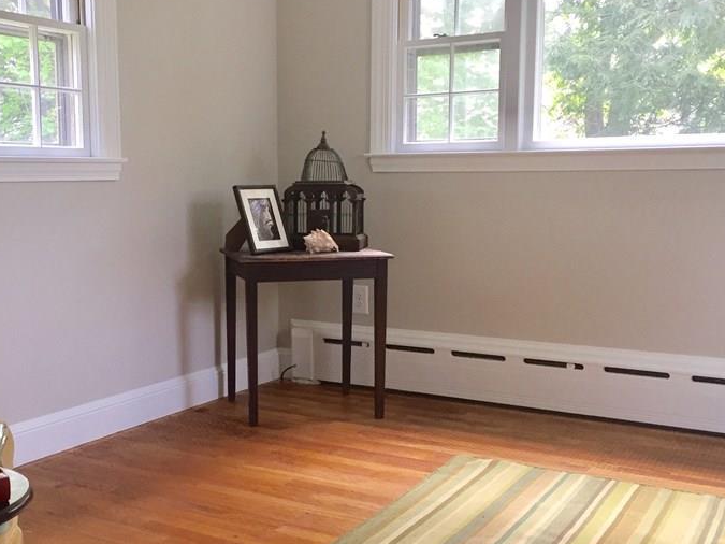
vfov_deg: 32.9
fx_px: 921
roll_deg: +0.7
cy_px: 277
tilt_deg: -8.4
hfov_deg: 42.4
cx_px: 244
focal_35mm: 44
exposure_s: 1/30
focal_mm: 4.15
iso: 40
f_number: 2.2
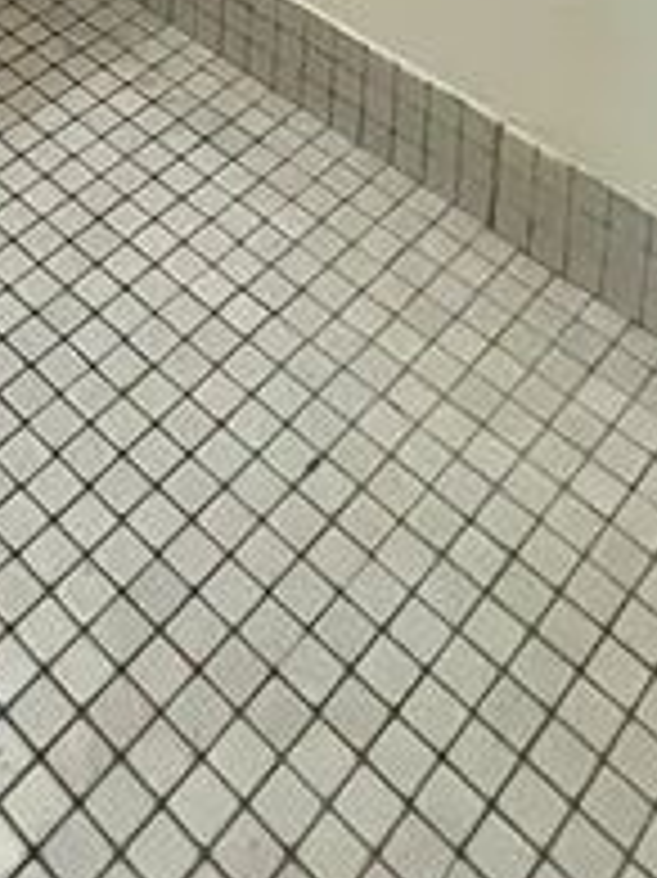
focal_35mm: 57
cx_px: 153
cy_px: -745
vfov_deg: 21.0
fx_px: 1444
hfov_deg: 25.3
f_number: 1.8
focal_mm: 1.57
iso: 50
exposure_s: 1/120
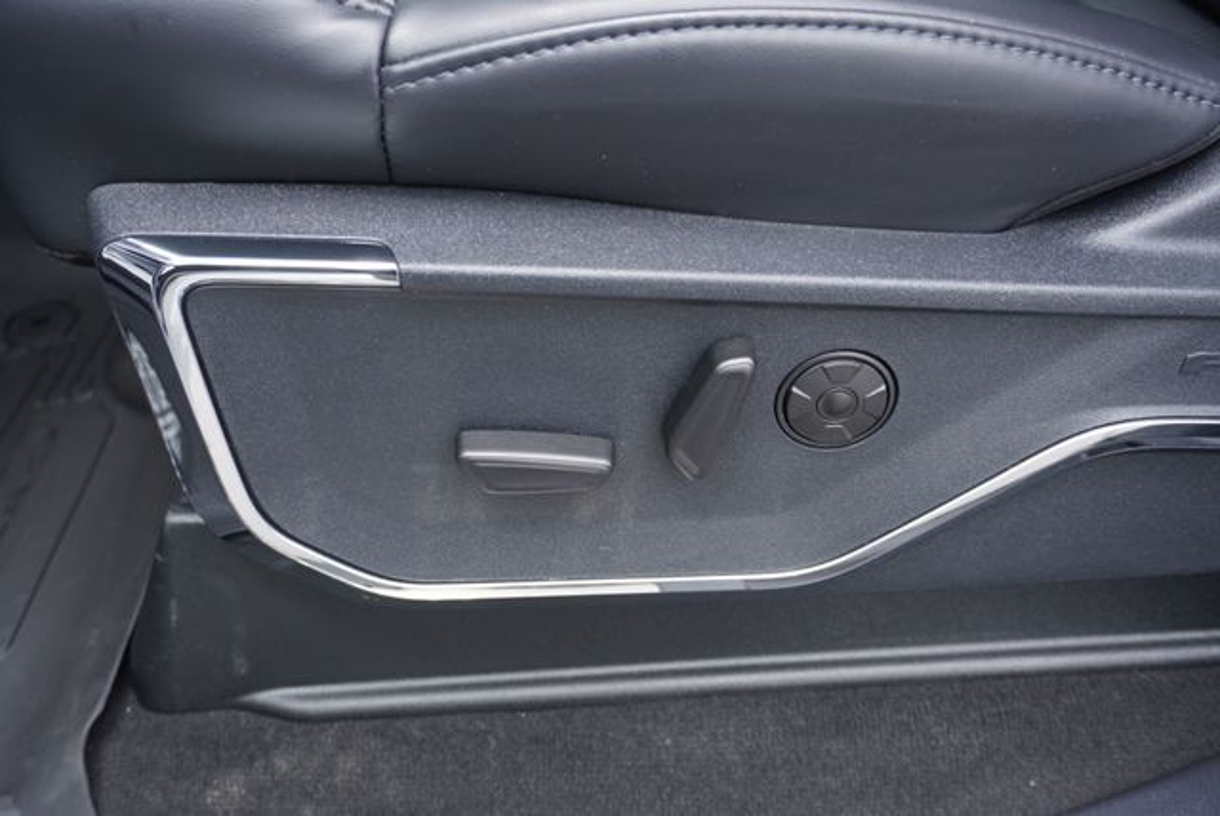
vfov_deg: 40.0
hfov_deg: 57.2
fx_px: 1119
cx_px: 610
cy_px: 408
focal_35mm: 33
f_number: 4
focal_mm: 22
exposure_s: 1/100
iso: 100
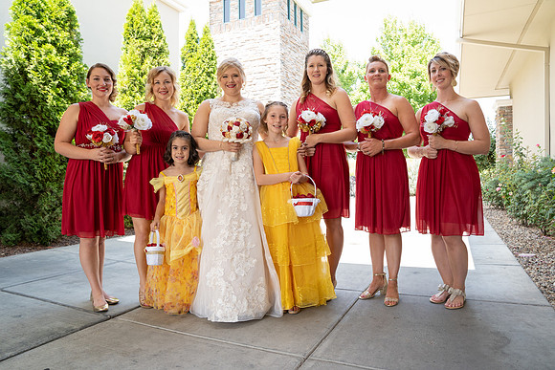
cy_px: 185
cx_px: 278
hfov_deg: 73.7
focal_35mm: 24
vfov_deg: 53.2
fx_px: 370
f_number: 5
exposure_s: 1/200
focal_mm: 24
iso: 640
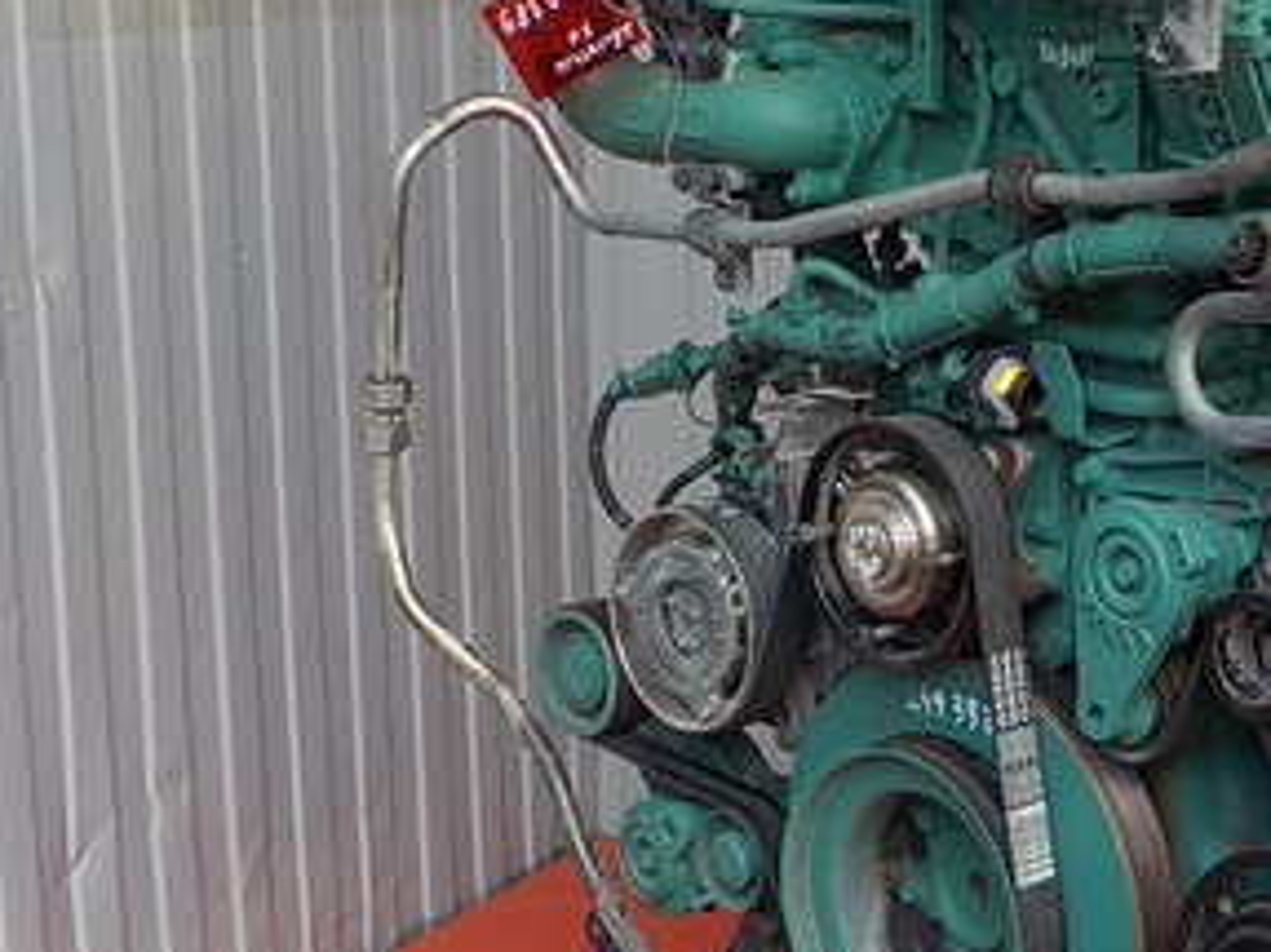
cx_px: 1134
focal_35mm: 67
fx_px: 2459
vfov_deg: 21.9
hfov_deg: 27.9
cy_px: 452
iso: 125
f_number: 3.3
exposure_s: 1/100
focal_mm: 4.1
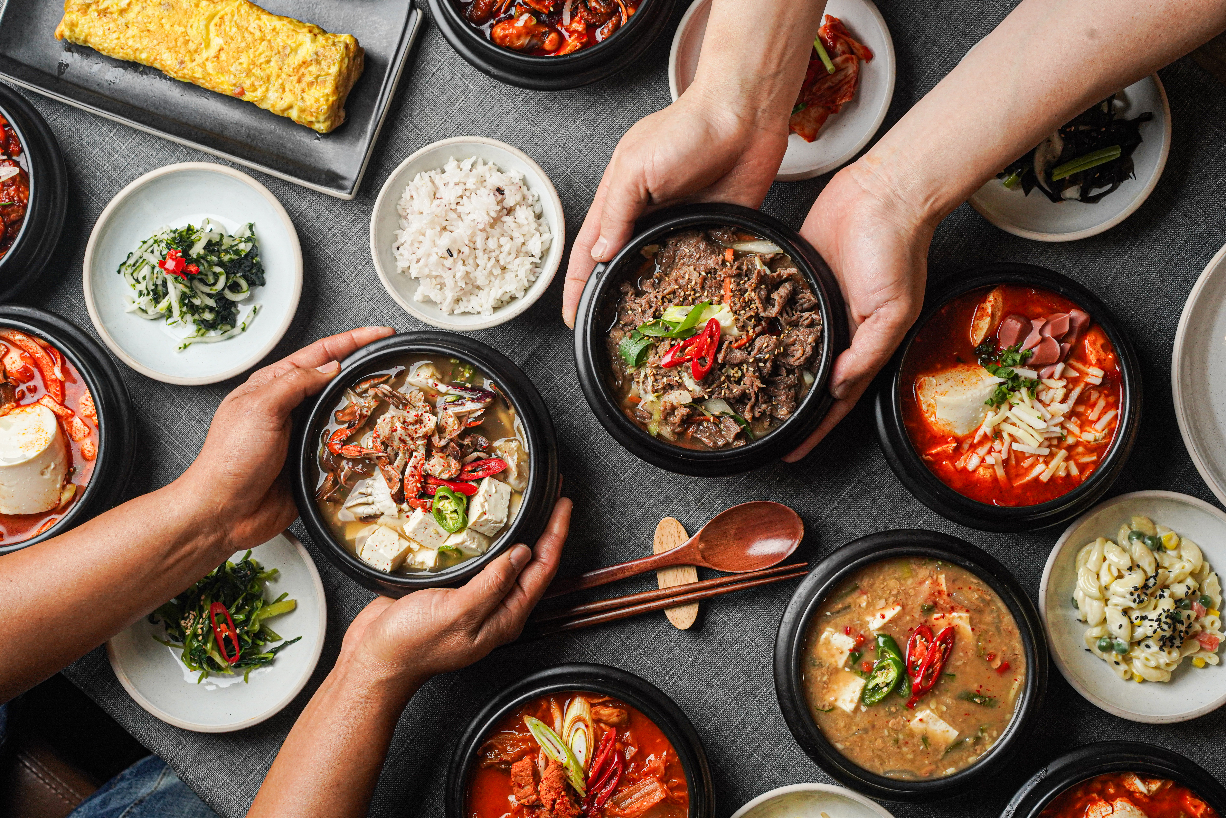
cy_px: 409
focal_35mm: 55
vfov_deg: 24.6
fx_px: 1873
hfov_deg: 36.2
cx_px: 613
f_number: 9
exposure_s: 1/160
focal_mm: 55
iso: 1250
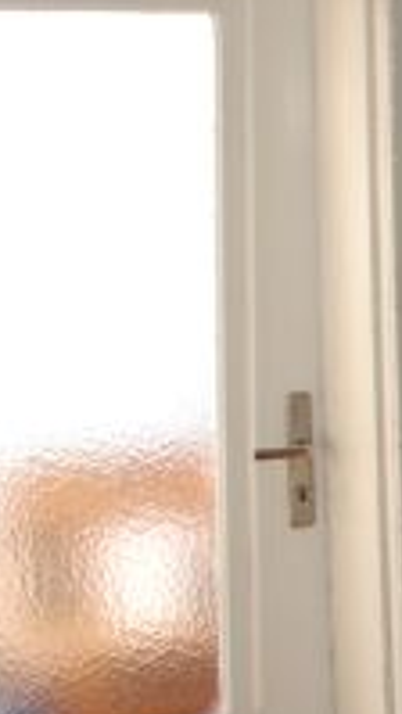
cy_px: 373
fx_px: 2425
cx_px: 1044
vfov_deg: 16.8
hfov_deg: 8.5
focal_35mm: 128
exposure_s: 1/160
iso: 400
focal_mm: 18
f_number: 3.5
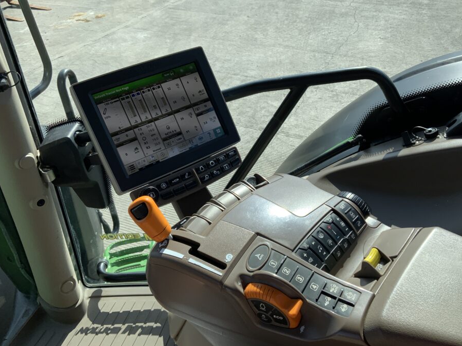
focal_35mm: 33
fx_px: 440
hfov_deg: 55.2
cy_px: 154
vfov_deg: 42.9
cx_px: 259
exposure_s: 1/1098
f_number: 1.8
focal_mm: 3
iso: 16
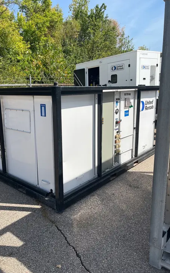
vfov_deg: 66.5
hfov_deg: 44.3
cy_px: 135
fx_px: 208
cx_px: 70
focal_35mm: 28
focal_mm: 5.1
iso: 50
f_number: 1.6
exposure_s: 1/3623
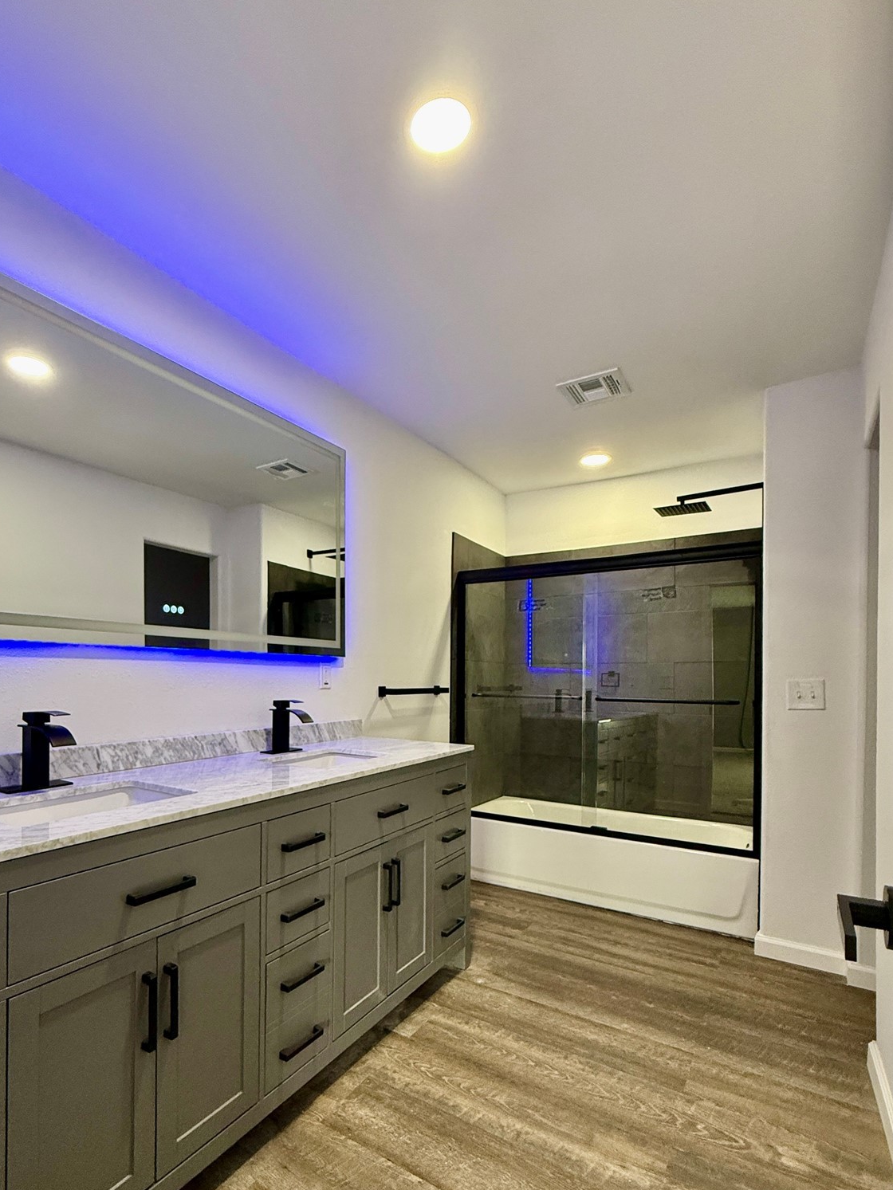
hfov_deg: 70.9
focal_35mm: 18
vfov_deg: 87.2
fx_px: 619
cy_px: 682
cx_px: 359
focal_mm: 2.22
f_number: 2.2
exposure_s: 1/99
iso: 320
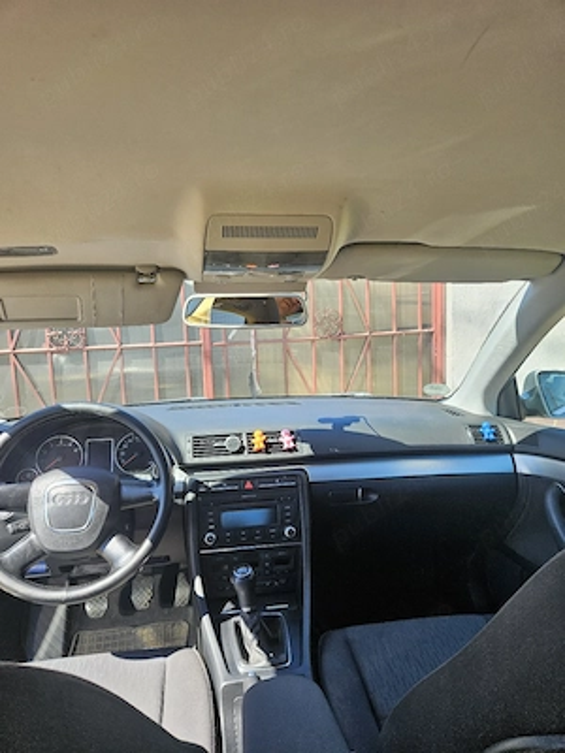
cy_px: 376
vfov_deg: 73.9
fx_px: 501
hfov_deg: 58.9
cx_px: 282
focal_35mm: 23
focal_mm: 5.4
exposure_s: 1/370
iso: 50
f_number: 1.8
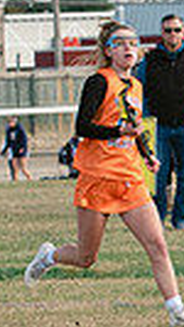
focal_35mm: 909
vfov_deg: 2.4
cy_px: 218
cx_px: 777
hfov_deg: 1.3
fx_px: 7869
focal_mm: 95
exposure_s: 1/640
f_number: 6.3
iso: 250
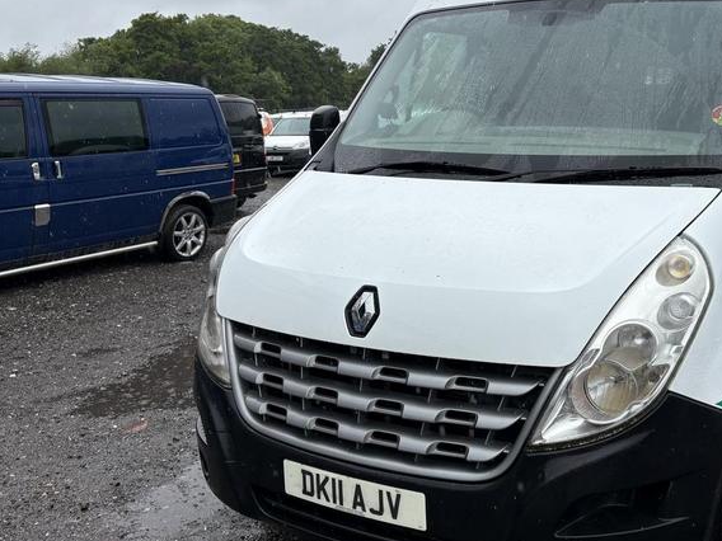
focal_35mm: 41
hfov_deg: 44.5
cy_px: 215
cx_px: 526
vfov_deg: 35.0
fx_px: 855
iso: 50
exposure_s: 1/1175
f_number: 1.6
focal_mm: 5.96
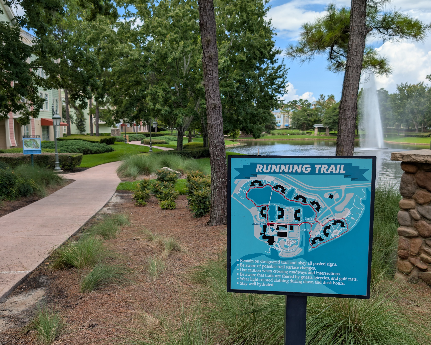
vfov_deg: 47.1
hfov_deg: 57.1
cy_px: 172
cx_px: 198
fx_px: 395
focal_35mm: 31
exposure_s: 1/1109
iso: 23
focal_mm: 6.9
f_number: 1.68
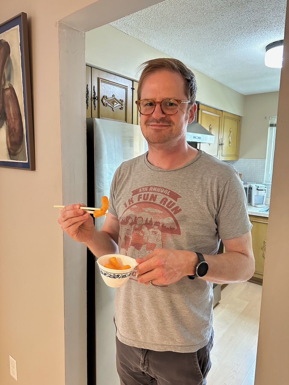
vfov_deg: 71.6
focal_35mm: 24
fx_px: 267
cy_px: 192
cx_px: 144
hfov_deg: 56.8
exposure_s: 1/60
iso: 640
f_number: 1.78
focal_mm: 6.86
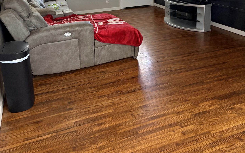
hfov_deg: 52.7
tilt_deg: -11.9
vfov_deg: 32.4
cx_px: 123
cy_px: 11
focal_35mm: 37
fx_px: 247
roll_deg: +2.6
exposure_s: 1/60
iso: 400
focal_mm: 5.96
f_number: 1.6
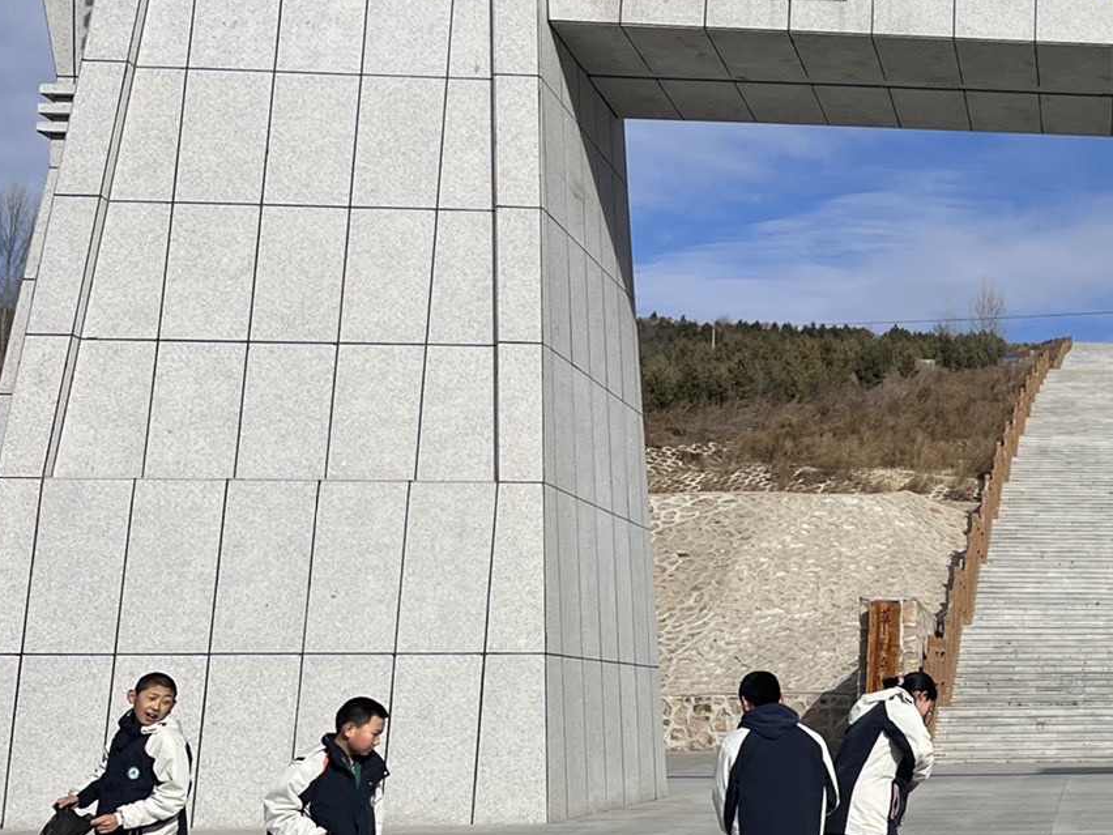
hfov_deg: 28.2
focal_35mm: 61
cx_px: 1291
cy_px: 463
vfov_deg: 24.0
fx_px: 1961
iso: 50
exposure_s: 1/6494
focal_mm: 5.1
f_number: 1.6
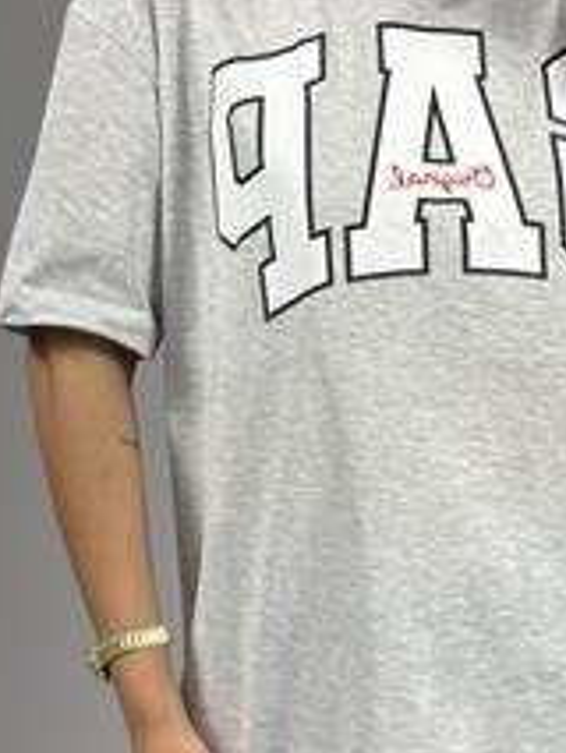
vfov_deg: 21.1
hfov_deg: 15.8
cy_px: 415
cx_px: 446
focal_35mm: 93
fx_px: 2025
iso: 80
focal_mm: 6.86
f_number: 1.78
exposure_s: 1/141
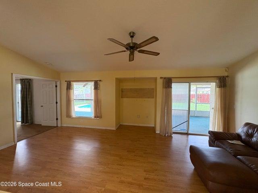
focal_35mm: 14
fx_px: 104
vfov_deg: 85.7
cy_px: 96
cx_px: 129
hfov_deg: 102.1
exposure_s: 1/60
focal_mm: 2.22
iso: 250
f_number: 2.2
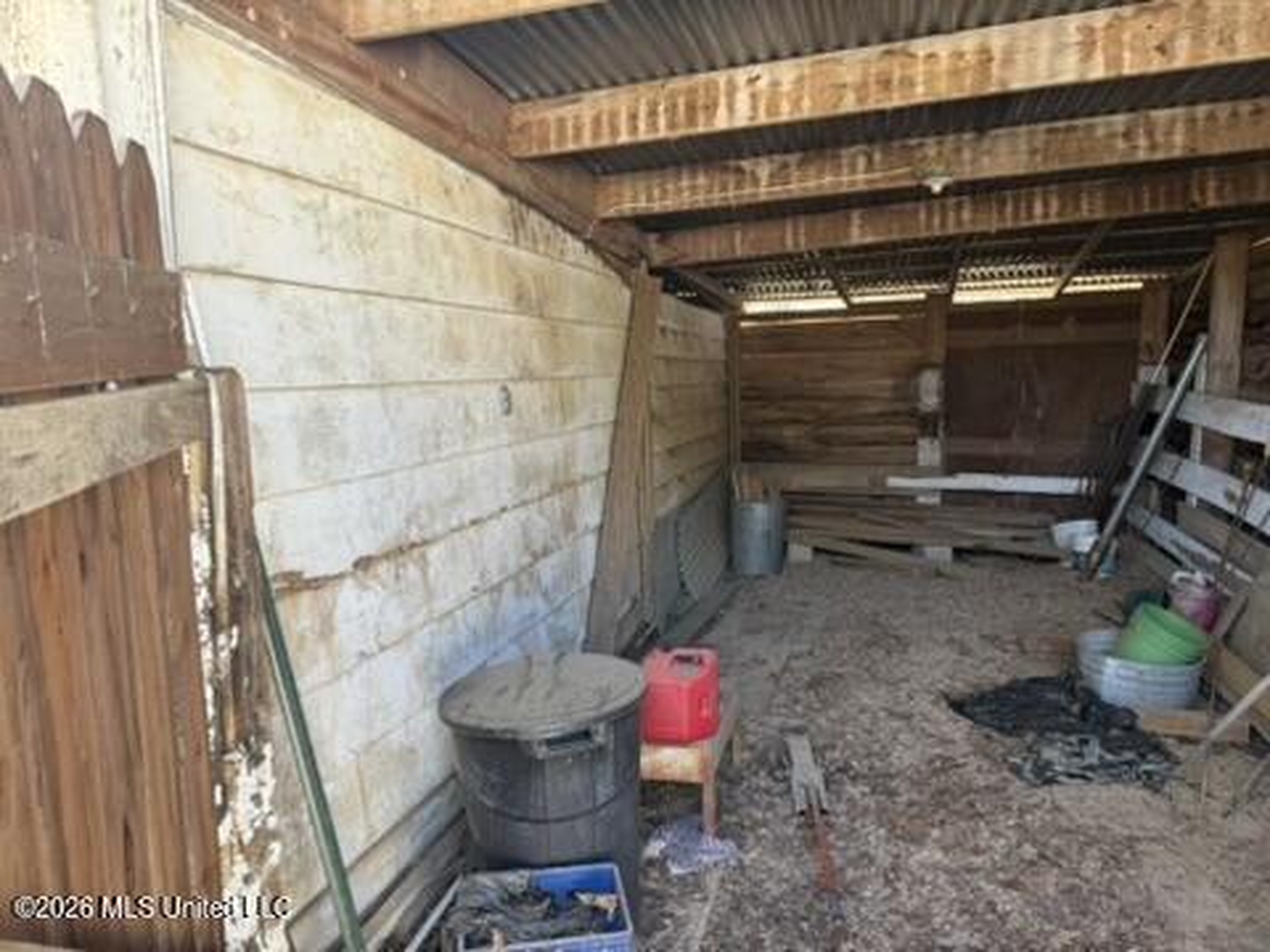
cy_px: 476
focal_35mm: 24
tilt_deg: -10.1
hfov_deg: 71.6
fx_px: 881
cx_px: 635
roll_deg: +2.3
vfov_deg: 56.8
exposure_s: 1/121
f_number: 1.78
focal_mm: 6.76
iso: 80
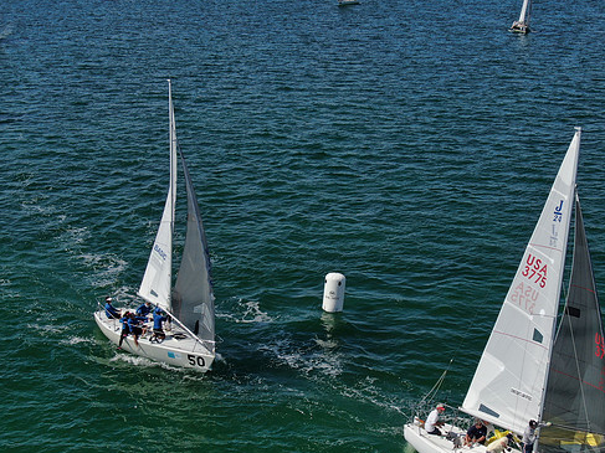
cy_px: 262
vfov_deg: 26.1
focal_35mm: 56
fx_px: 978
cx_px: 339
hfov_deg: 34.3
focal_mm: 8.42
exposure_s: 1/1600
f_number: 3.8
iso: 100
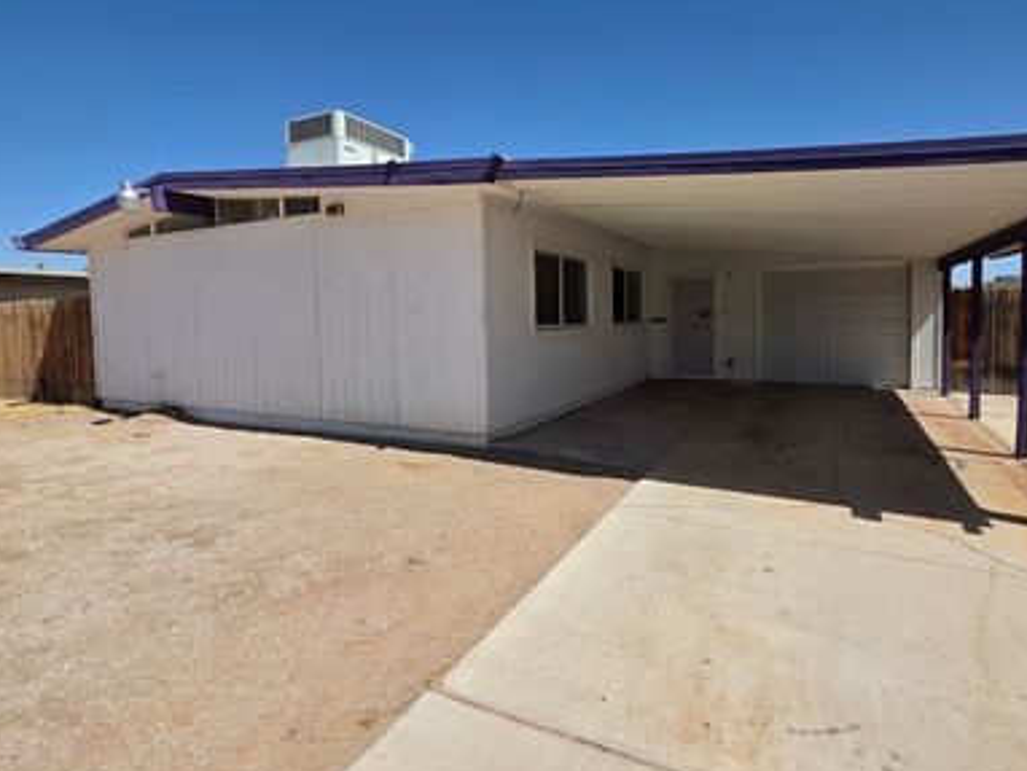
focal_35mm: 17
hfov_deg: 90.7
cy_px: 345
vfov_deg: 74.6
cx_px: 565
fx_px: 505
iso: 40
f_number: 1.9
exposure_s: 1/3697
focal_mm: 2.2
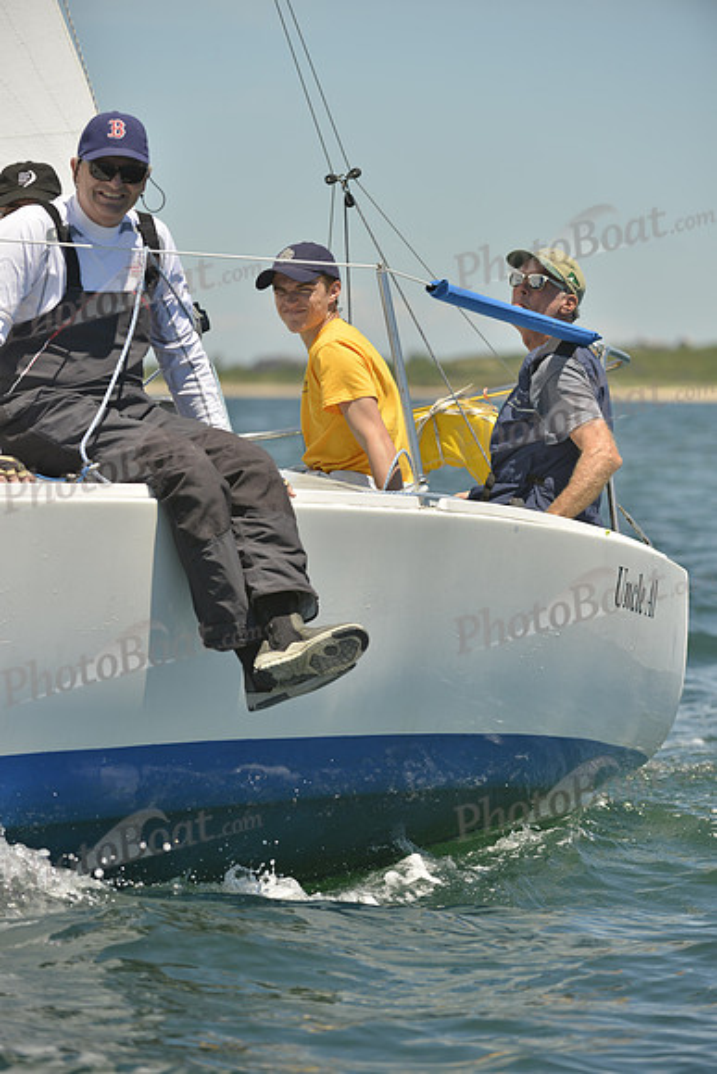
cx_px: 358
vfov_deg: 10.3
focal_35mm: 200
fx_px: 5971
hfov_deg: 6.9
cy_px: 537
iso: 280
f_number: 5.6
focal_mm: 200
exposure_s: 1/1600
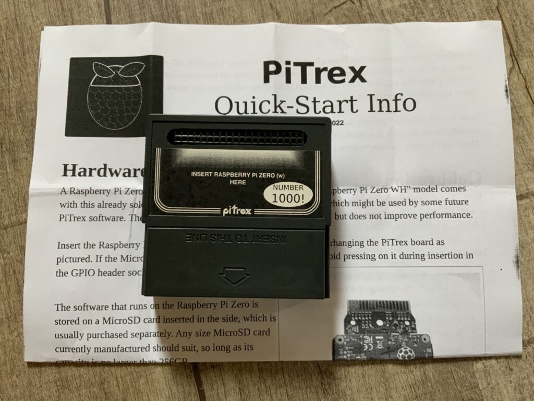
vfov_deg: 48.2
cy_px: 200
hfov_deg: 61.7
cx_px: 267
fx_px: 447
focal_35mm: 29
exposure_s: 1/60
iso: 125
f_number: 1.8
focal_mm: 3
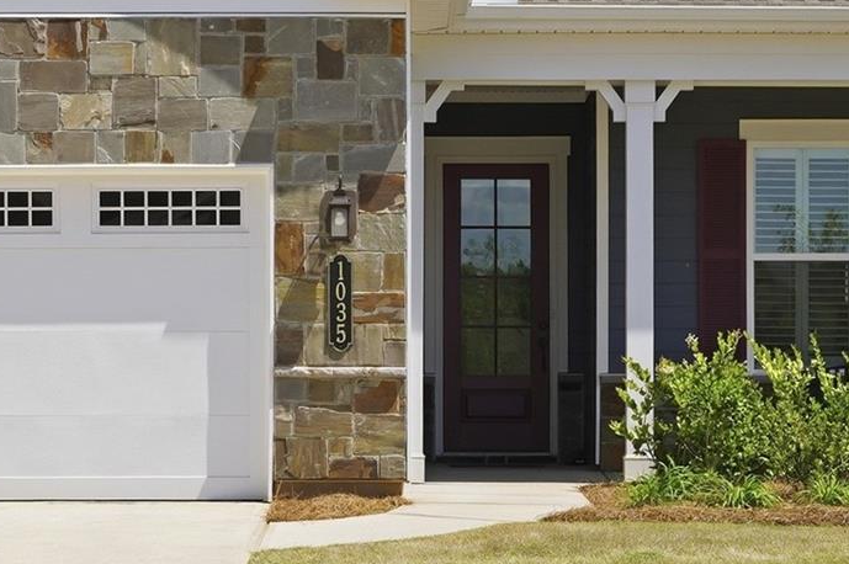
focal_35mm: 104
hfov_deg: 19.7
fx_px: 2450
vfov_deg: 13.1
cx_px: 398
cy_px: 200
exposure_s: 1/200
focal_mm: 35
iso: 100
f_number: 10
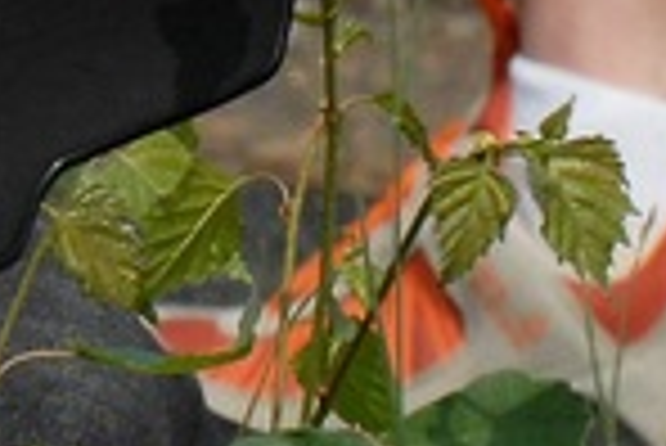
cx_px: -1188
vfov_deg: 1.1
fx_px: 22332
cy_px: -200
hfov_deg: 1.7
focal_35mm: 1206
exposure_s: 1/250
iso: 500
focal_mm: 116
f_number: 18
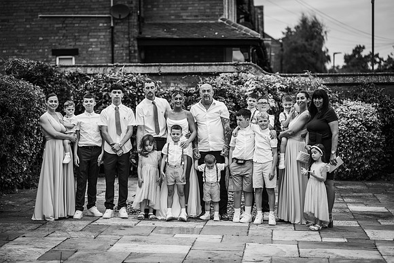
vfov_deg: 16.1
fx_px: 930
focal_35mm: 85
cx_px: 197
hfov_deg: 23.9
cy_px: 132
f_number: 2.2
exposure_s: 1/1250
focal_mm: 85
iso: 100
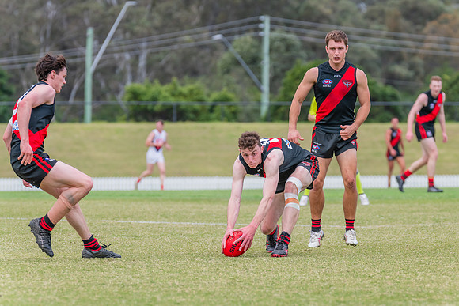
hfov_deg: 6.3
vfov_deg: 4.2
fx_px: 4183
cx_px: 243
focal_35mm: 328
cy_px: 148
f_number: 7.1
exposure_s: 1/1250
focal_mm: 310
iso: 800
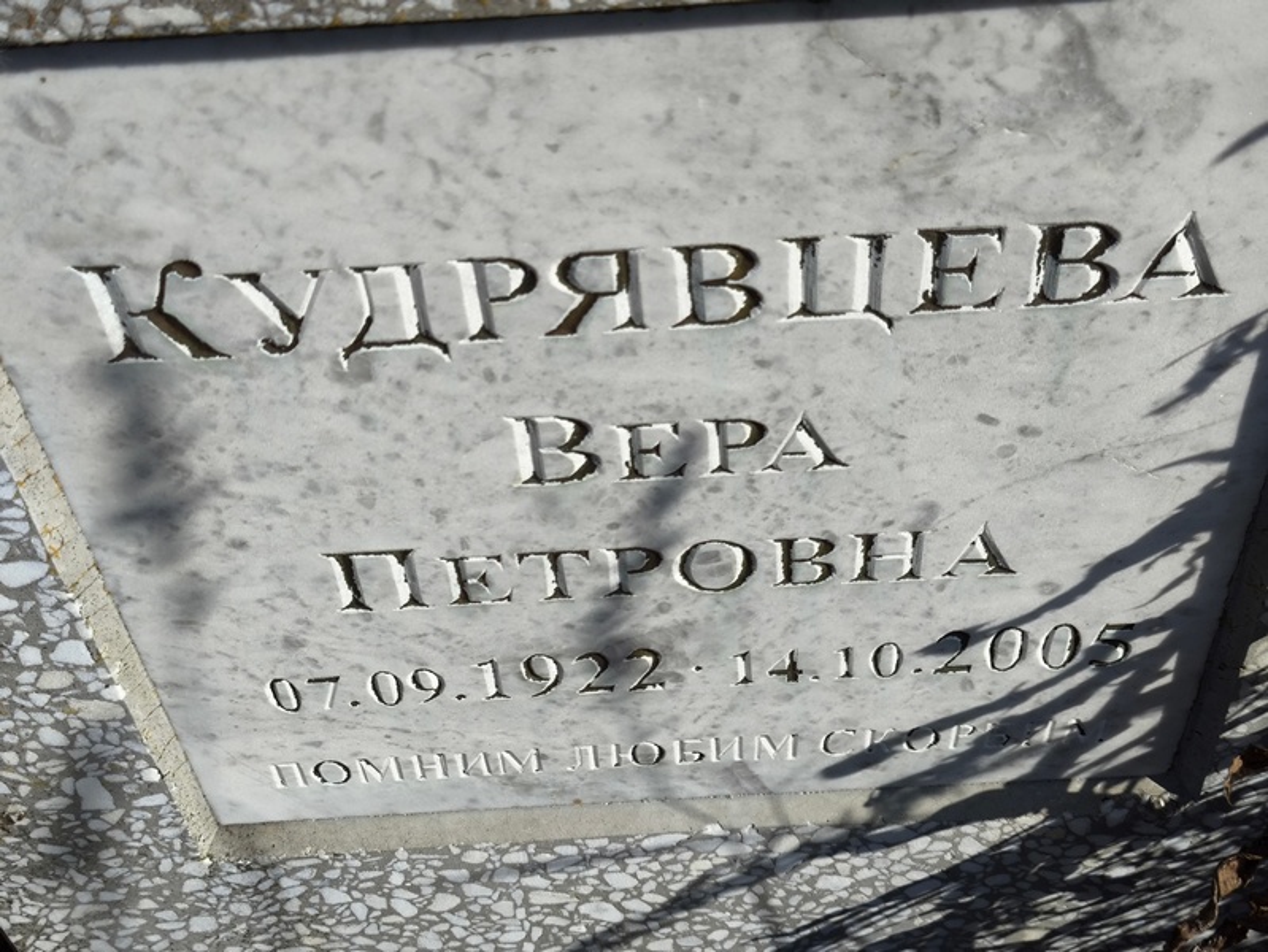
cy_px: 476
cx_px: 634
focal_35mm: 50
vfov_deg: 29.1
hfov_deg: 38.2
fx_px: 1832
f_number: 1.7
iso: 50
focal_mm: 4.71
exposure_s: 1/1247
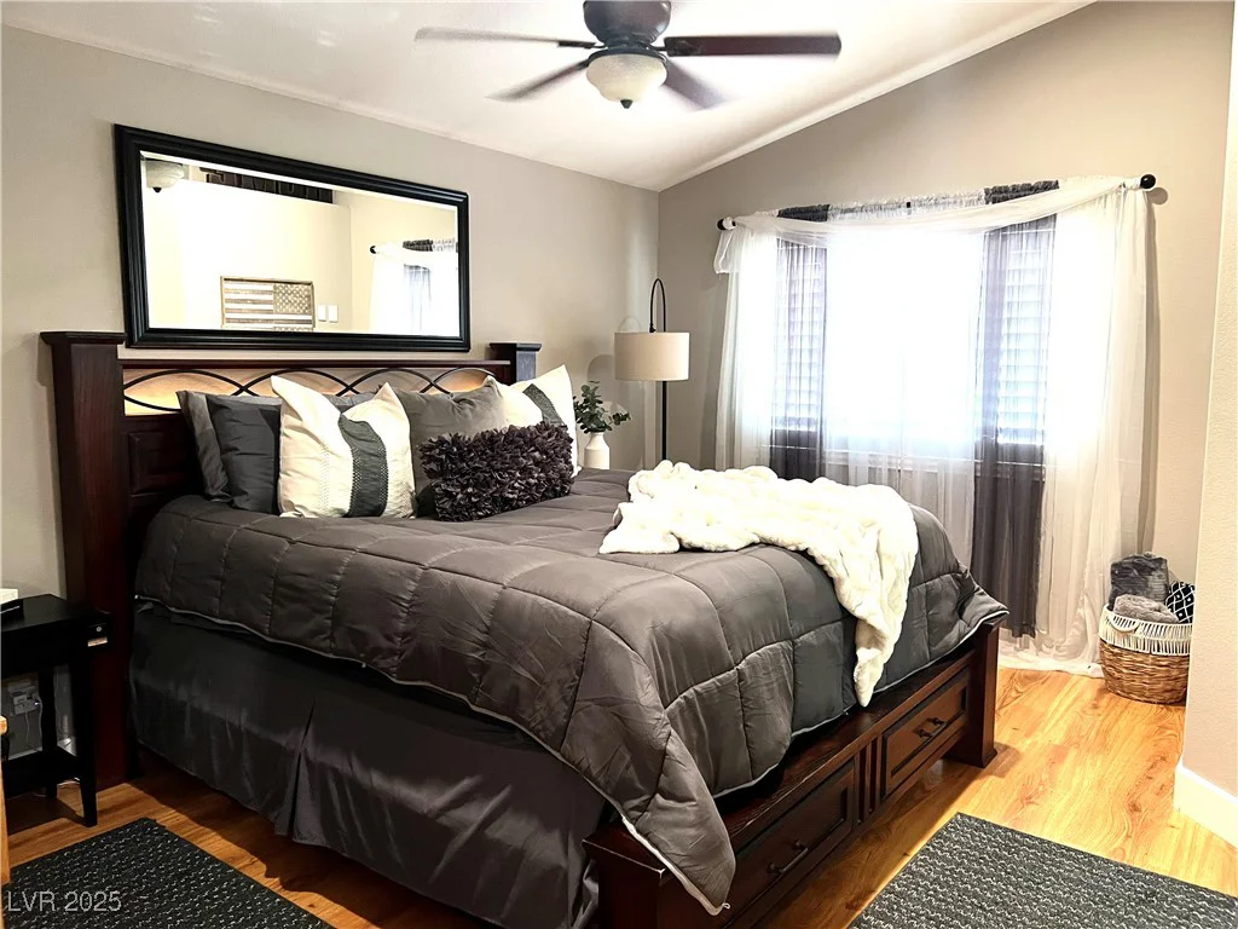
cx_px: 619
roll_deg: -0.1
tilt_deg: -6.6
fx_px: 930
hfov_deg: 67.3
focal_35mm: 26
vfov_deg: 53.1
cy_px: 464
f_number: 1.5
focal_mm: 5.7
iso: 400
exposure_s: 1/60
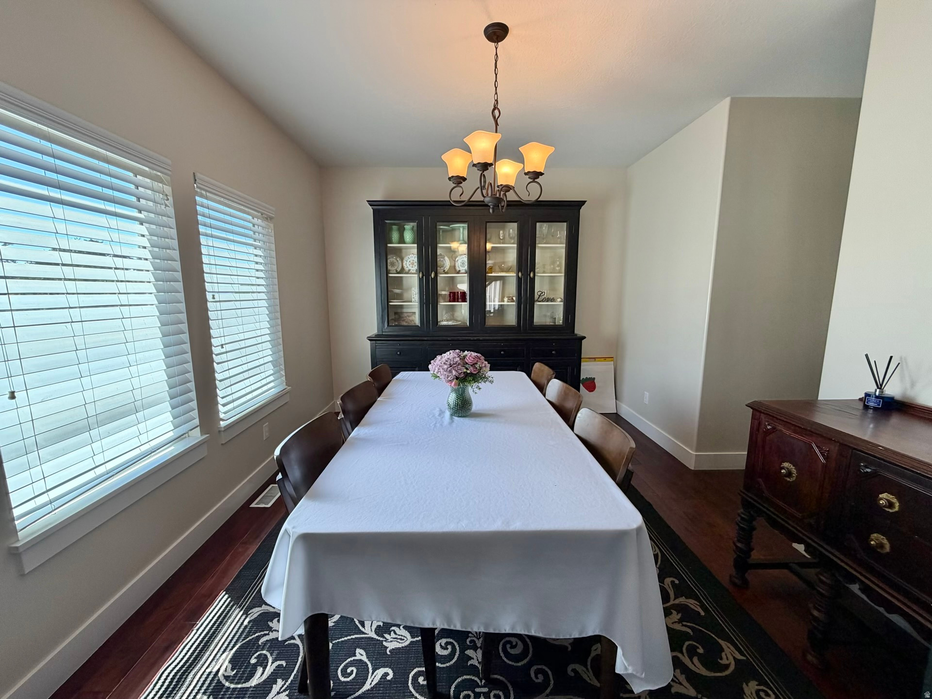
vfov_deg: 85.7
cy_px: 350
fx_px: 377
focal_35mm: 14
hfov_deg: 102.1
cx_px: 466
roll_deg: +0.1
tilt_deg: -9.3
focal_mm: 2.22
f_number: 2.2
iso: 100
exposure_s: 1/120
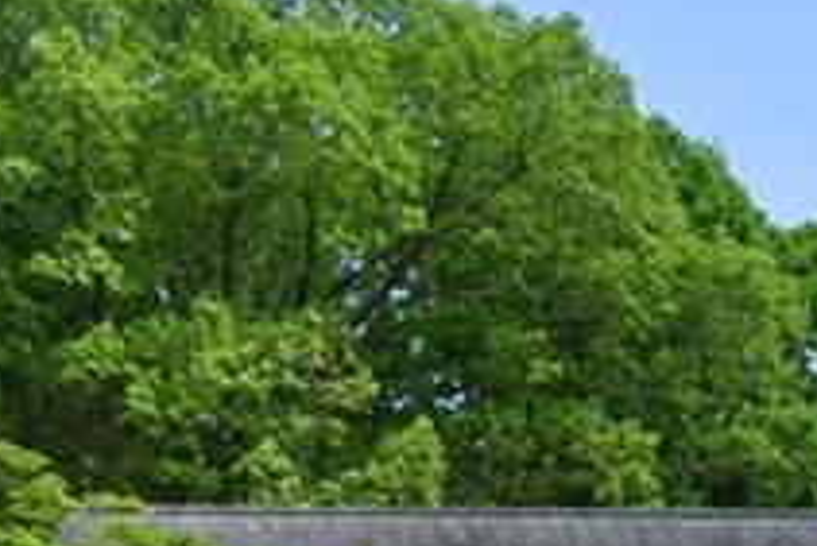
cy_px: 1150
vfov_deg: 9.7
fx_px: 2975
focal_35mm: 131
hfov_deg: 14.5
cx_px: 1239
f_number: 4
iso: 100
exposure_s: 1/320
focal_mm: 10
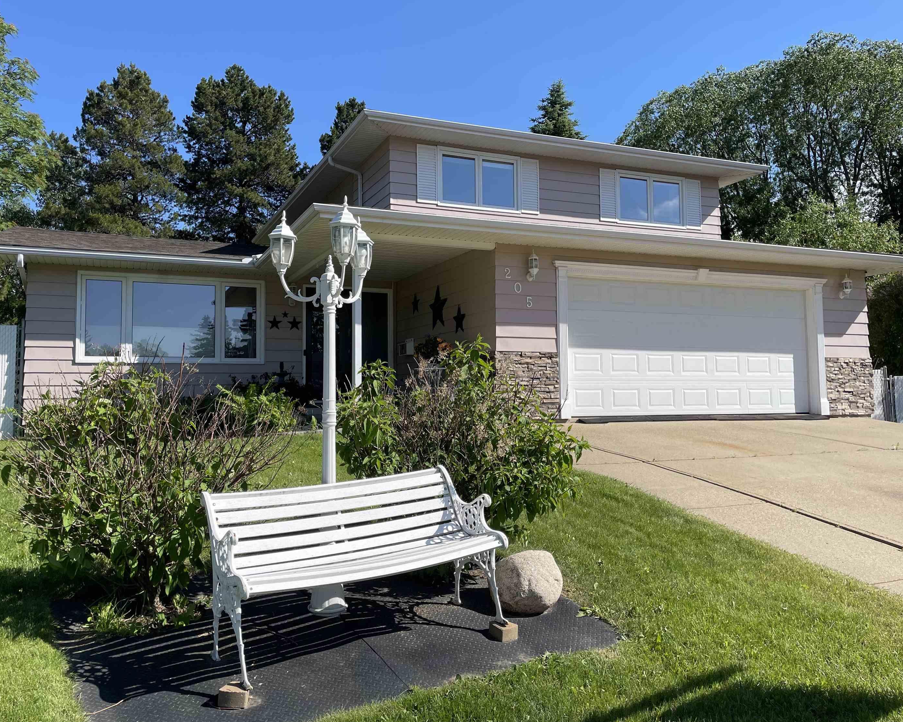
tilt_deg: +4.2
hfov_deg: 62.1
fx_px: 748
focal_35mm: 28
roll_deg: +0.7
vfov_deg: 51.5
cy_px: 353
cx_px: 412
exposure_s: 1/2959
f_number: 1.6
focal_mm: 4.2
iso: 32
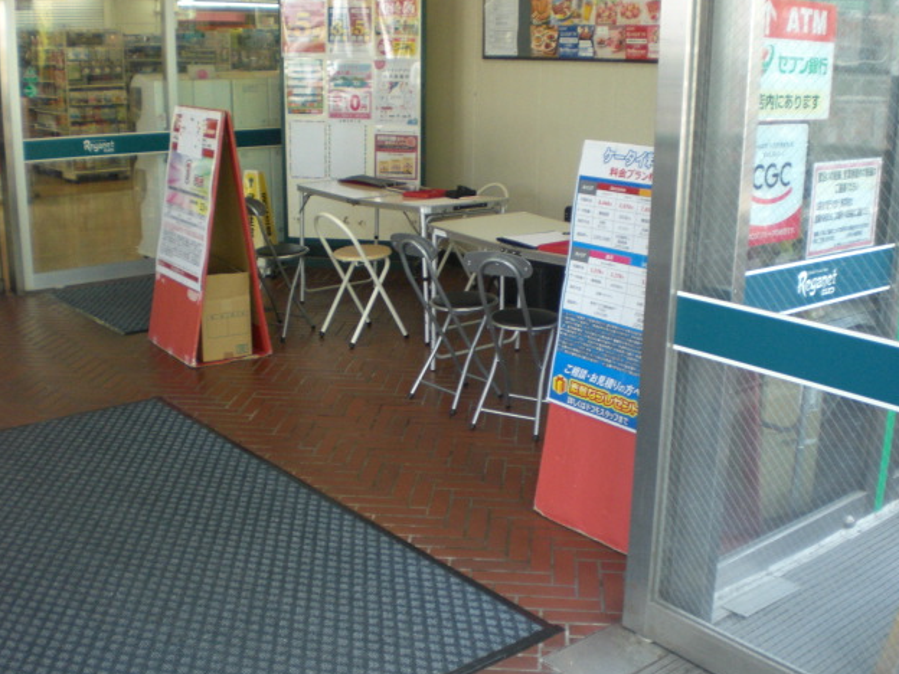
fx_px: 1013
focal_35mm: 39
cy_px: 336
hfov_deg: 47.9
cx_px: 450
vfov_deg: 36.8
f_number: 3.1
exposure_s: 1/125
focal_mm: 6.3
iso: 200
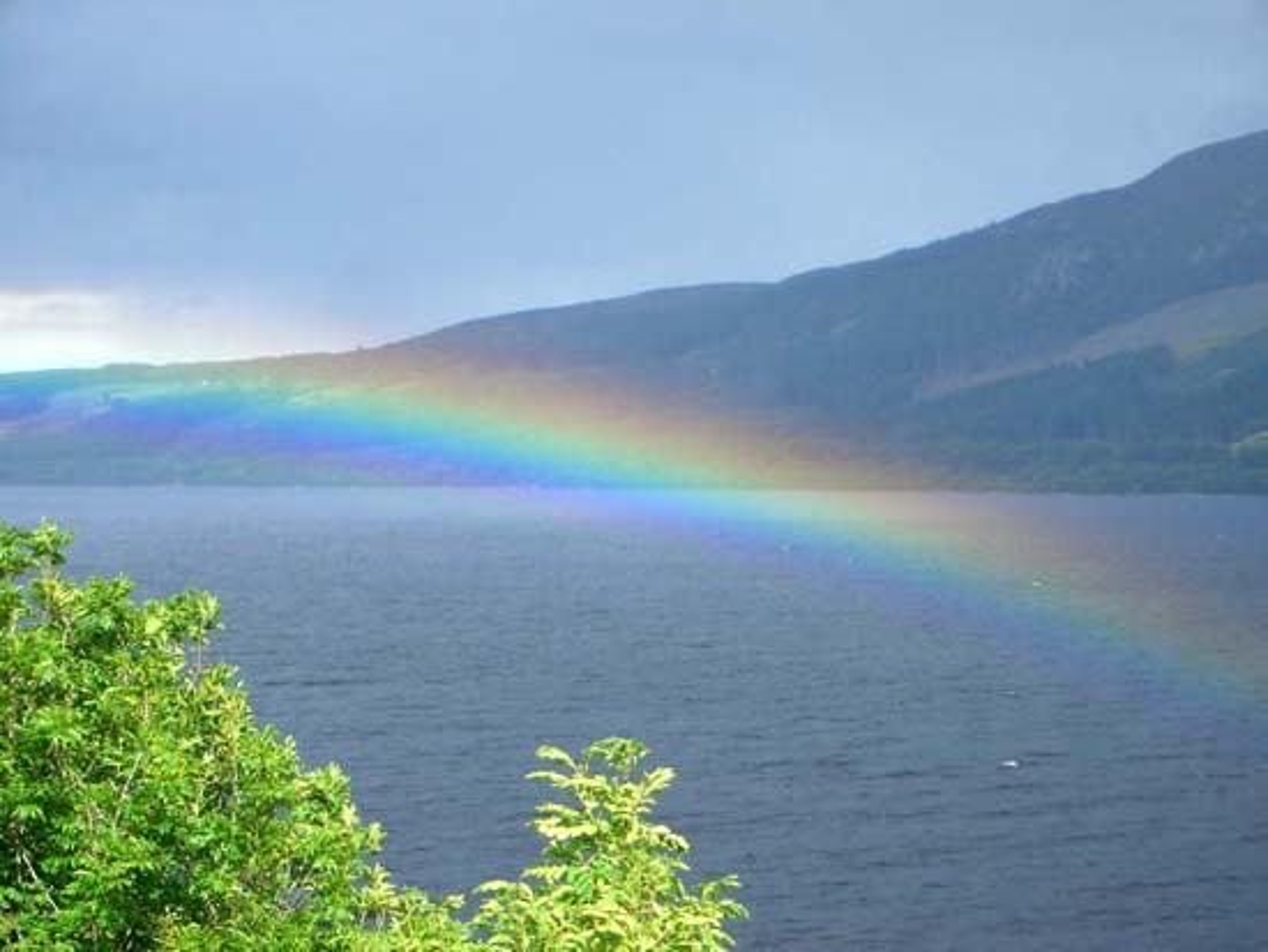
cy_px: 476
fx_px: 3848
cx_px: 634
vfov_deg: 14.1
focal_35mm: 105
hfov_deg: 18.7
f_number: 7.7
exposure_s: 1/125
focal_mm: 17.4
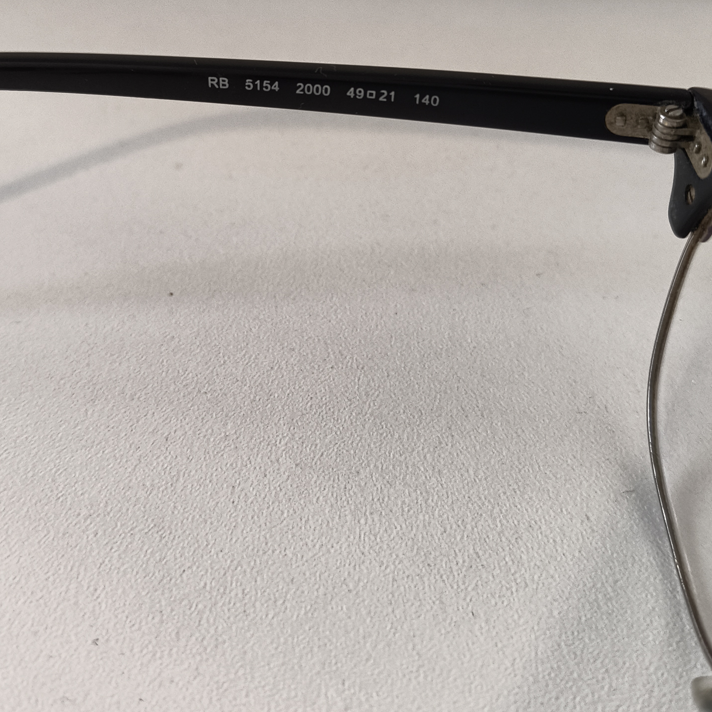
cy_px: 211
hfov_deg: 38.3
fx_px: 1024
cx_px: 350
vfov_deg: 37.7
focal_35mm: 44
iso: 757
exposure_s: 1/100
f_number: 1.87
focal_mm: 5.56
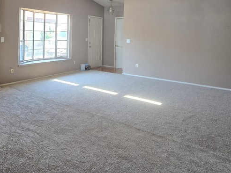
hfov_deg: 61.6
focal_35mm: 27
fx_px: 180
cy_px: 37
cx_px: 58
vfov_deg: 48.8
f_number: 2.2
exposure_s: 1/60
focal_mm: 2.2
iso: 100
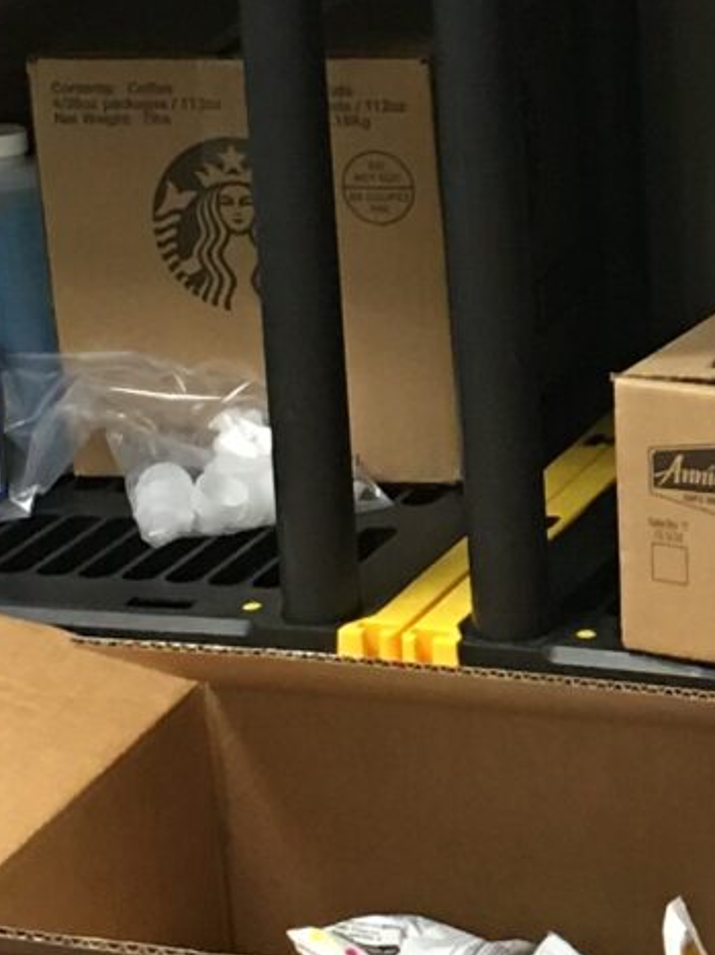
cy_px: 221
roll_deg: +2.3
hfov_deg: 9.3
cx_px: 760
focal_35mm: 159
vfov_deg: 12.4
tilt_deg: -13.5
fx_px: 4381
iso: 50
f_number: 2.2
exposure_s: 1/15
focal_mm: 4.15
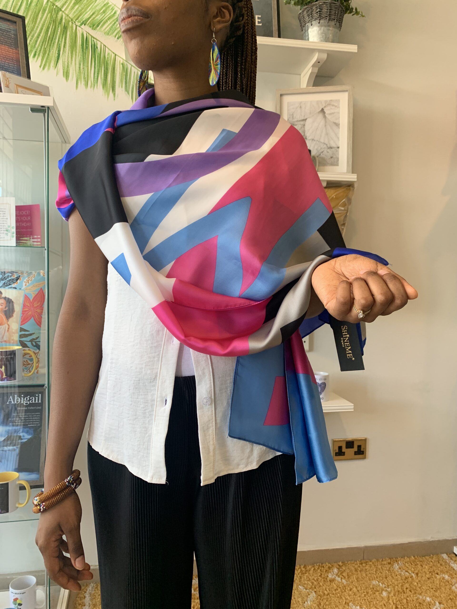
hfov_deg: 53.1
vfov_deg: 67.3
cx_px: 228
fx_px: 458
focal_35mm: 26
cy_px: 304
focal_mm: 4.25
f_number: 1.8
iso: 80
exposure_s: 1/121
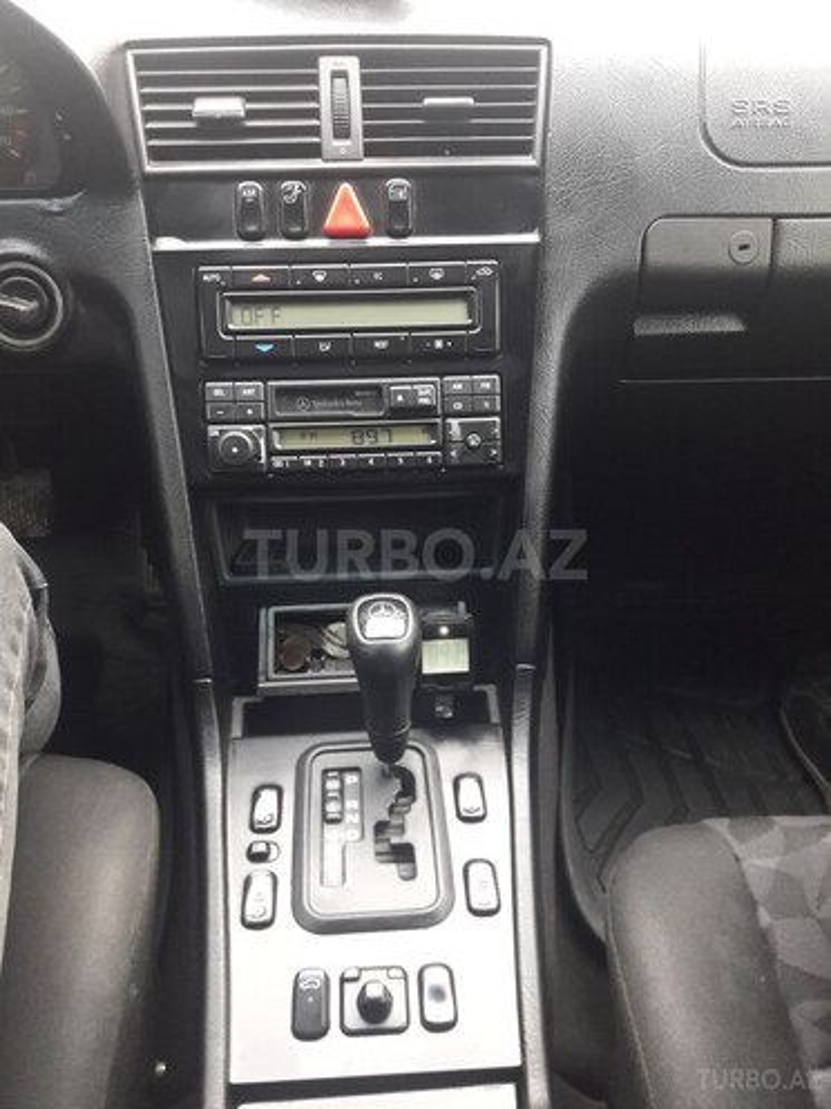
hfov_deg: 49.7
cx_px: 416
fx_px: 896
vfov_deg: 63.4
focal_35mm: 28
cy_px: 554
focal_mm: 3.7
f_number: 1.9
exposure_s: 1/33
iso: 200
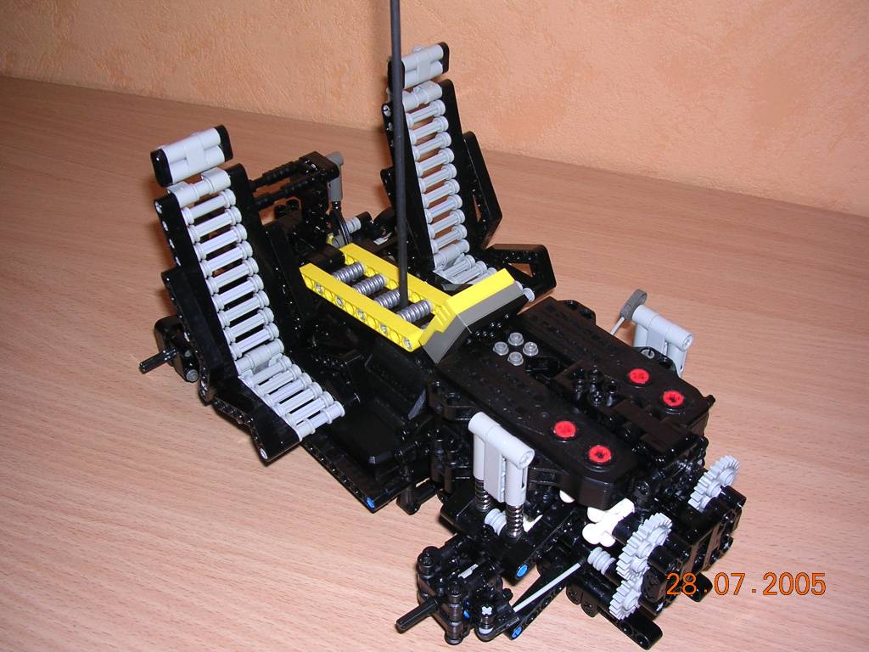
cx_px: 434
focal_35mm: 38
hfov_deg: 49.0
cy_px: 326
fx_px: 954
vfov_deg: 37.7
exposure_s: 1/60.1
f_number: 2.8
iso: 100
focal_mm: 5.8
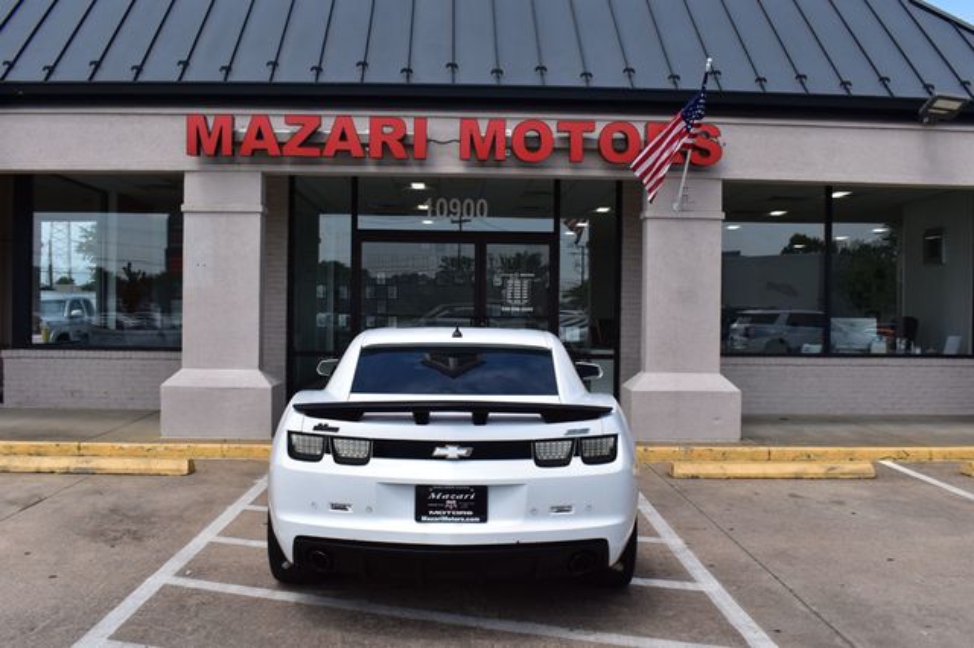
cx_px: 487
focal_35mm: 33
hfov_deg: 57.2
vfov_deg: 39.9
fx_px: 892
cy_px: 324
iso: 320
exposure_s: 1/500
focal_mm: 22
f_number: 11
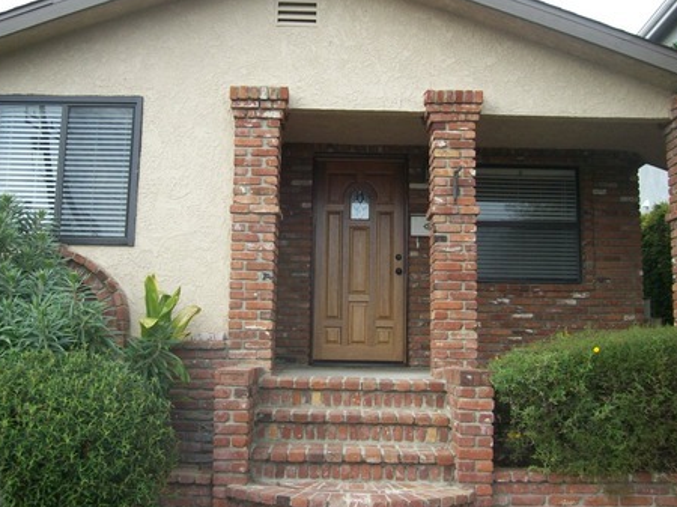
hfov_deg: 45.8
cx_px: 314
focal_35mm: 41
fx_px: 801
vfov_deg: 35.1
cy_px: 229
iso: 80
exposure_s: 1/498
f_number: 2.7
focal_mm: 6
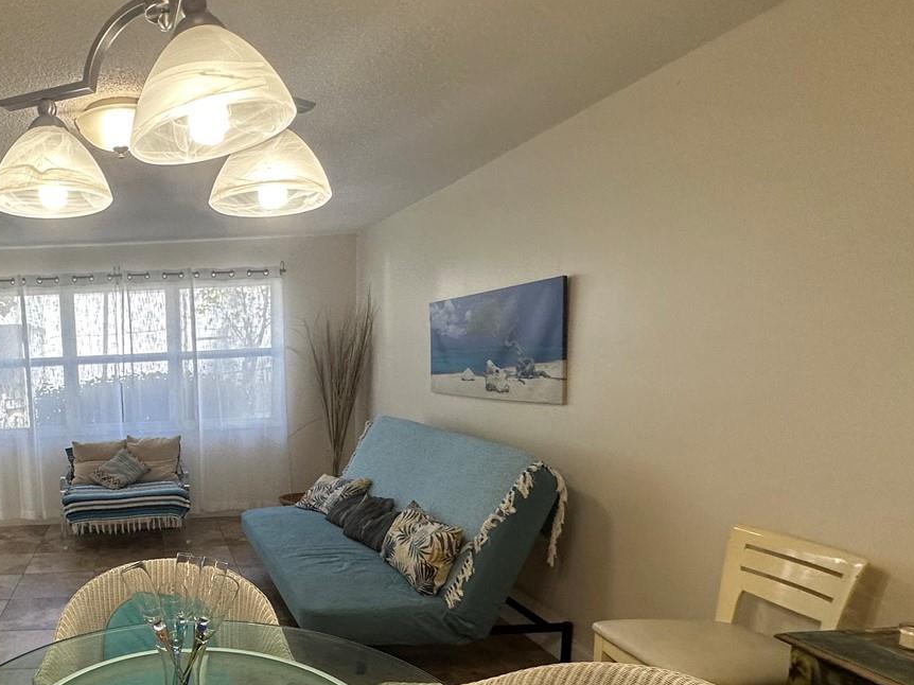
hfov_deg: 60.1
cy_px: 464
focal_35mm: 26
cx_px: 144
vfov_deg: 51.9
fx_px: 686
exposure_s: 1/120
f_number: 2.2
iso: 125
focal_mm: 2.22
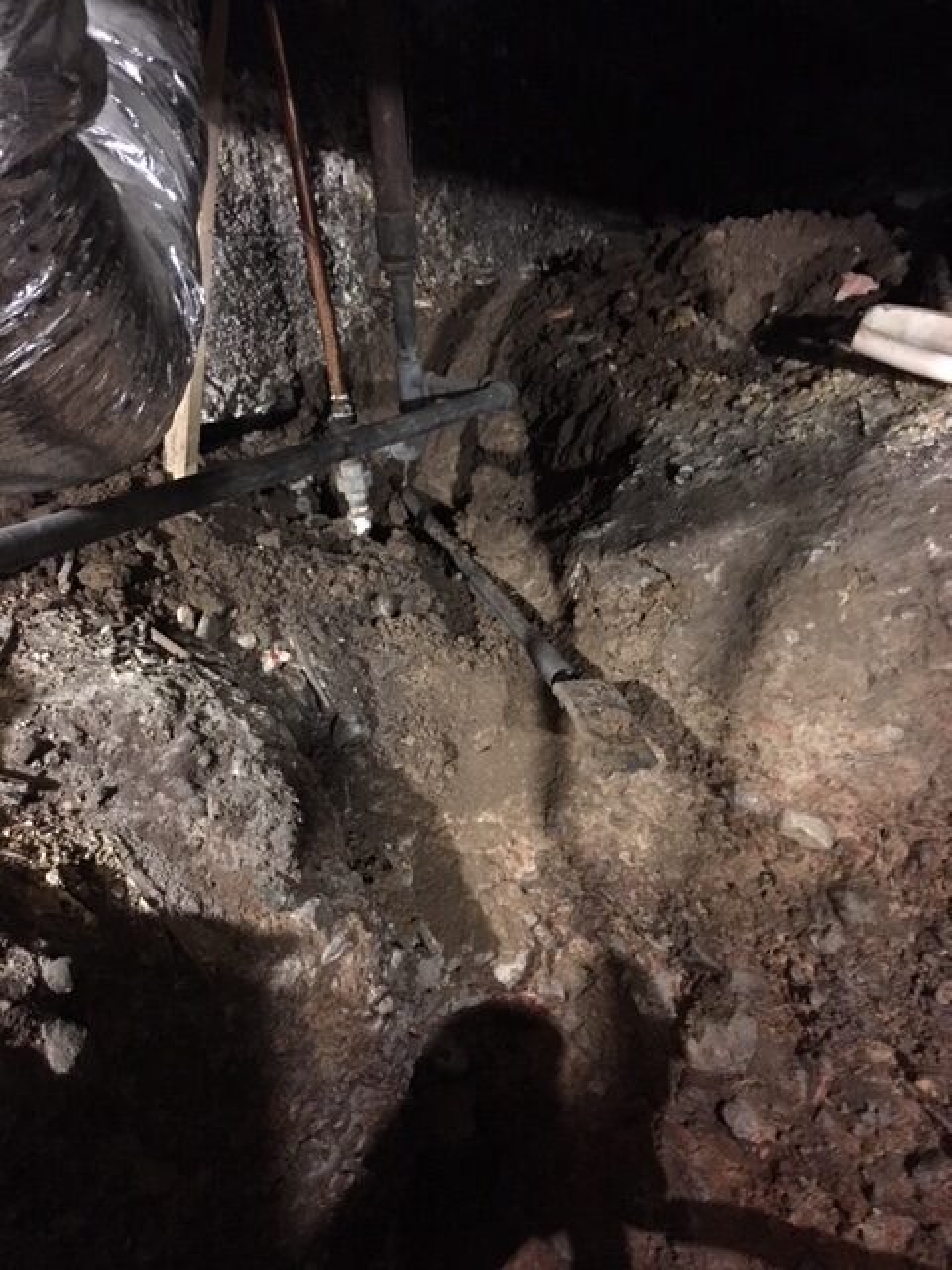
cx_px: 476
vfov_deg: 61.7
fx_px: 1063
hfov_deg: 48.2
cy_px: 635
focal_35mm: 29
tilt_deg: -20.2
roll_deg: +0.6
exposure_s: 1/4
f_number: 2.2
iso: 200
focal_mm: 4.15
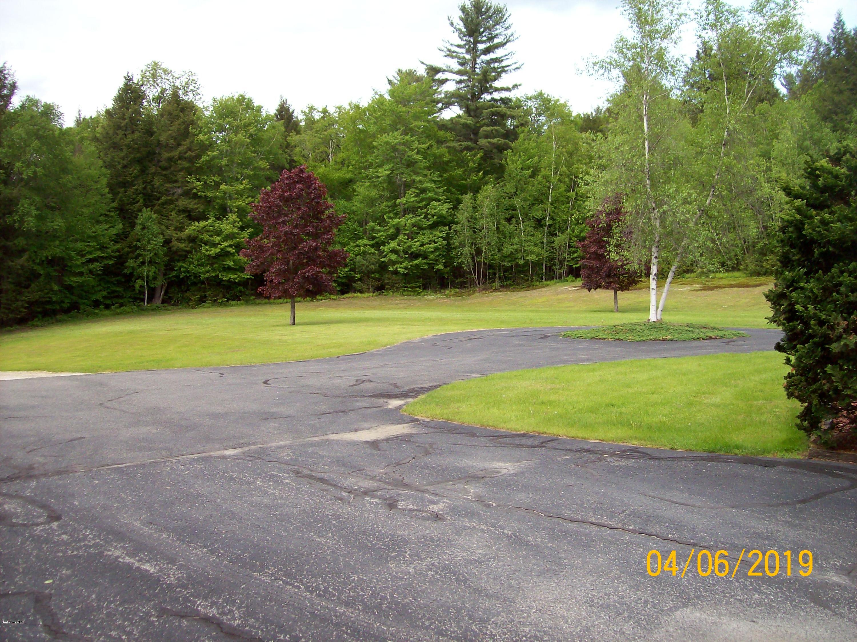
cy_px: 321
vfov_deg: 39.6
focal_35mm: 36
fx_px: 891
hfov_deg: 51.4
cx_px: 428
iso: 80
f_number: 2.7
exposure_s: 1/490
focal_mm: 6
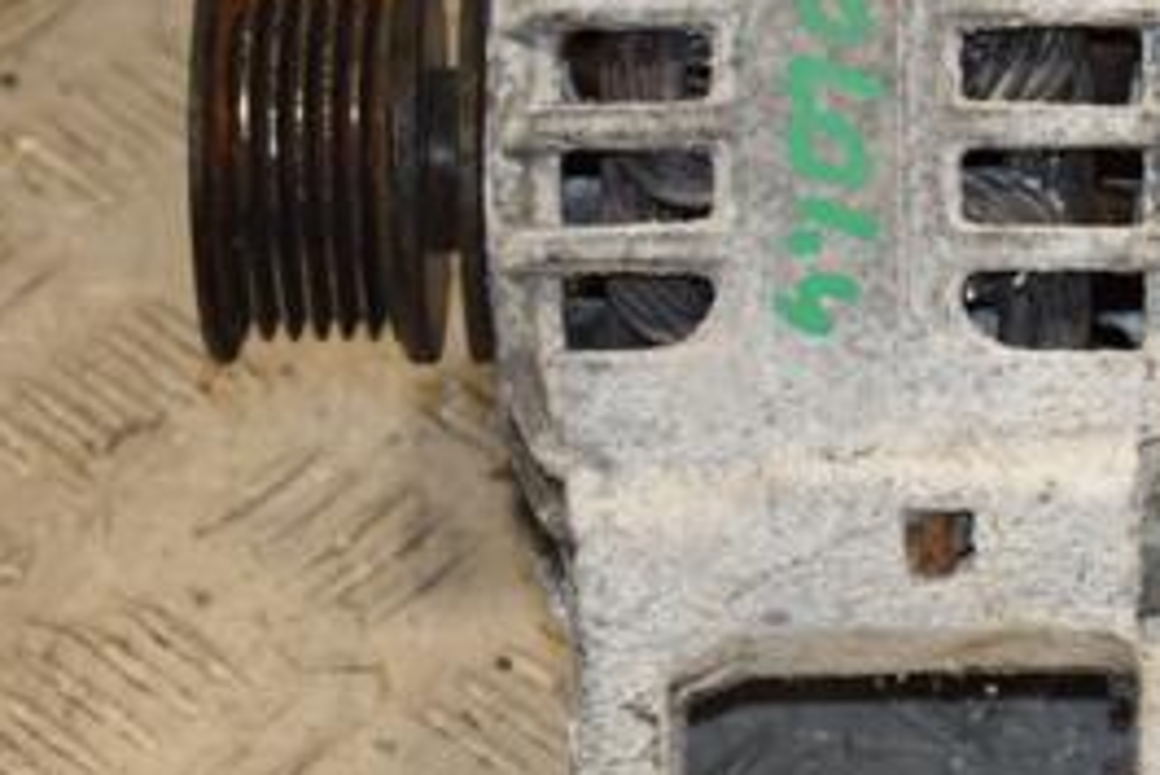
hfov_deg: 10.4
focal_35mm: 197
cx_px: 915
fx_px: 6351
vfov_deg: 7.0
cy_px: 201
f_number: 5.6
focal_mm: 58
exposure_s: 1/200
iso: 800
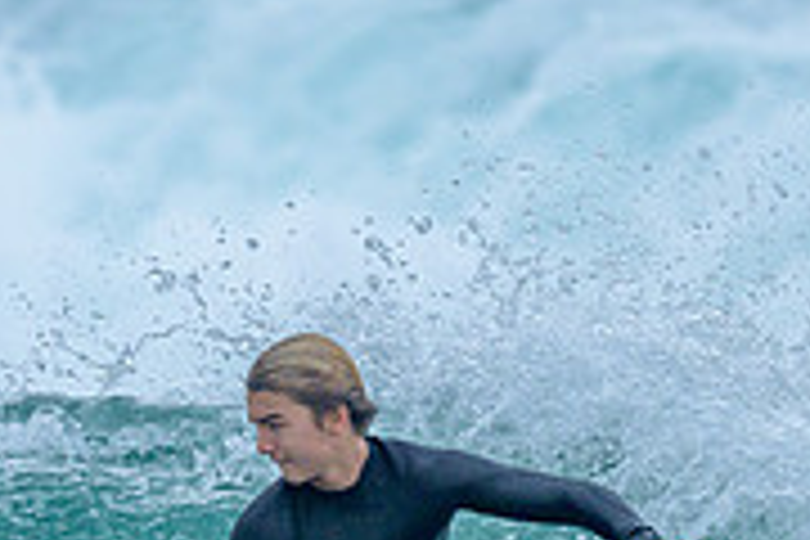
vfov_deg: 0.4
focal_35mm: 3379
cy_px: 591
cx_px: 304
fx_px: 76022
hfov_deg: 0.6
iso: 500
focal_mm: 800
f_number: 6.3
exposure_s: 1/2500
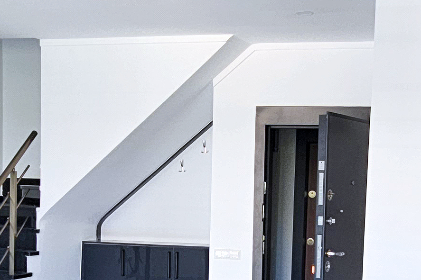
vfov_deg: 21.6
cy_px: 264
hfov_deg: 32.8
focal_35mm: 61
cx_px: 245
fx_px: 713
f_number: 2.2
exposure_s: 1/50
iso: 64
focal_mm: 2.2
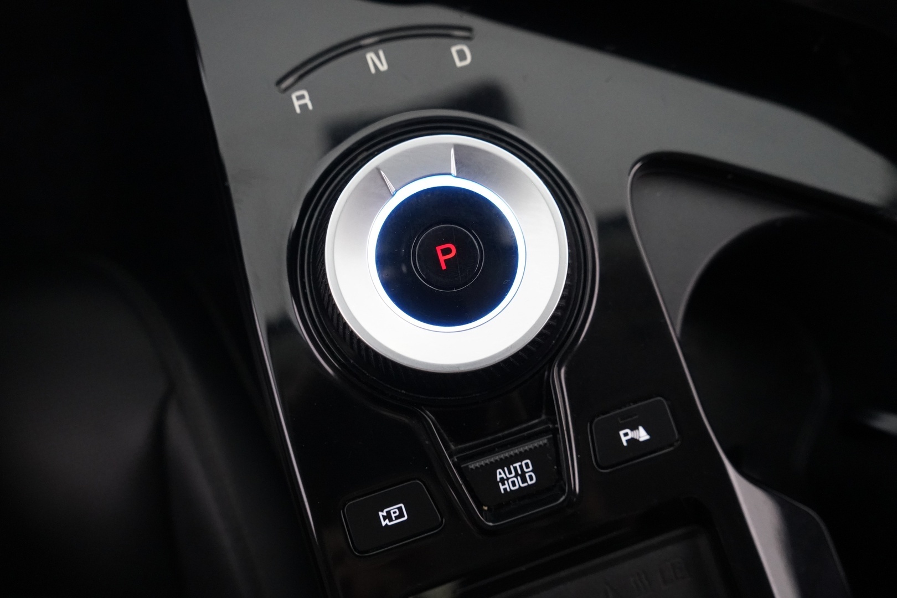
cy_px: 299
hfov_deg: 65.5
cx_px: 448
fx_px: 698
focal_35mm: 28
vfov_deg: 46.4
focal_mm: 28
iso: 10000
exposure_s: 1/50
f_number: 4.5
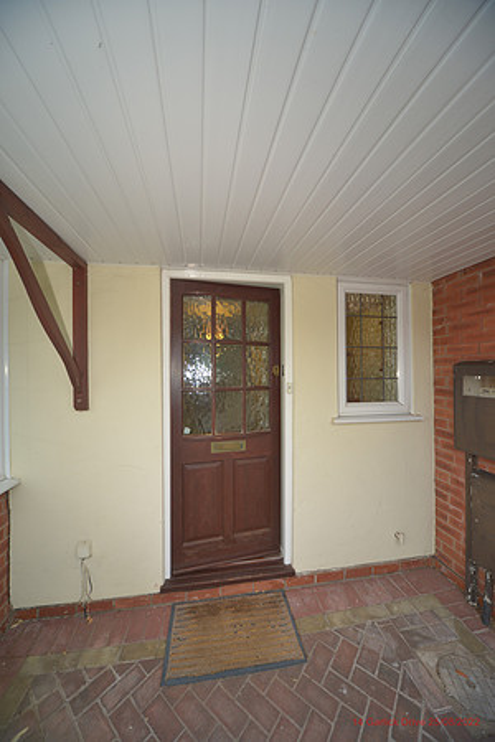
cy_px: 371
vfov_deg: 112.6
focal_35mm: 12
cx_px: 248
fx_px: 247
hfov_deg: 90.0
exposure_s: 1/160
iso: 400
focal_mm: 12
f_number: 5.6
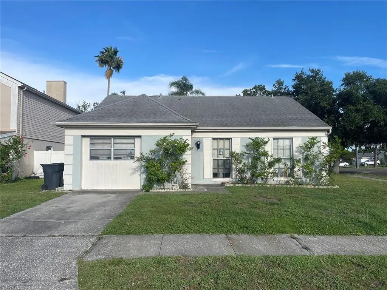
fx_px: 291
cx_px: 194
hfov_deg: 67.3
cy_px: 145
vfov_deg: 53.1
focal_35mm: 26
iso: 32
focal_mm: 4.2
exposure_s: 1/3300
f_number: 1.6
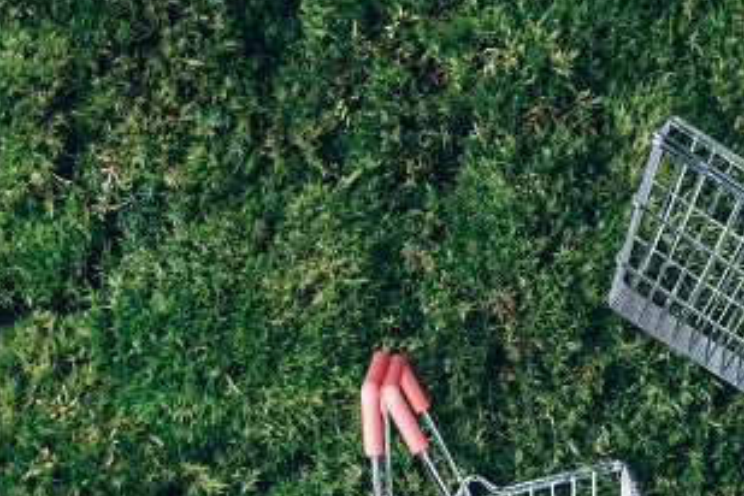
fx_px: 2005
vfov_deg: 14.0
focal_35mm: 97
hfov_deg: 20.7
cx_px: 621
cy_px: 424
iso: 50
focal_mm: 50
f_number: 11
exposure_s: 1/50
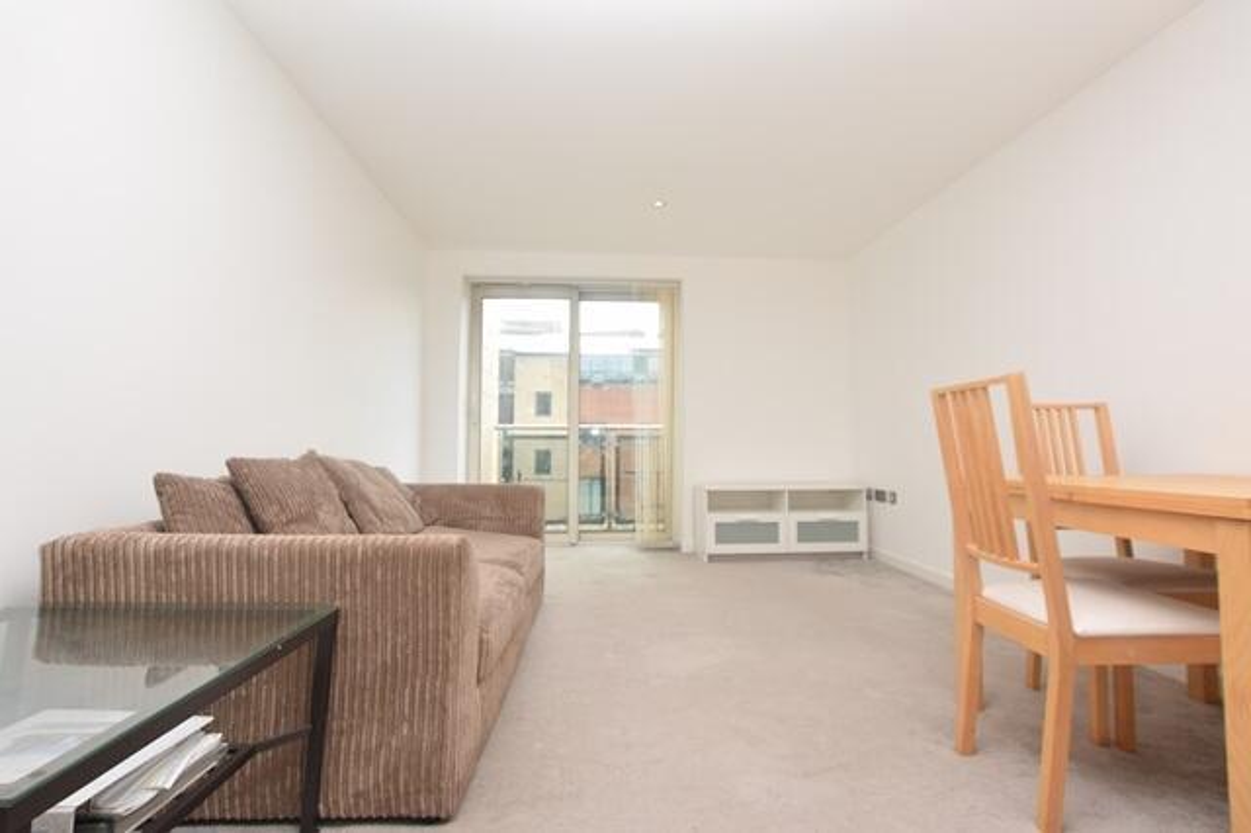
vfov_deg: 77.3
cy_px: 416
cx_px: 626
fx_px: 521
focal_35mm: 15
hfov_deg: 100.4
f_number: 5.6
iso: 280
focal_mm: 10
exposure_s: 1/125
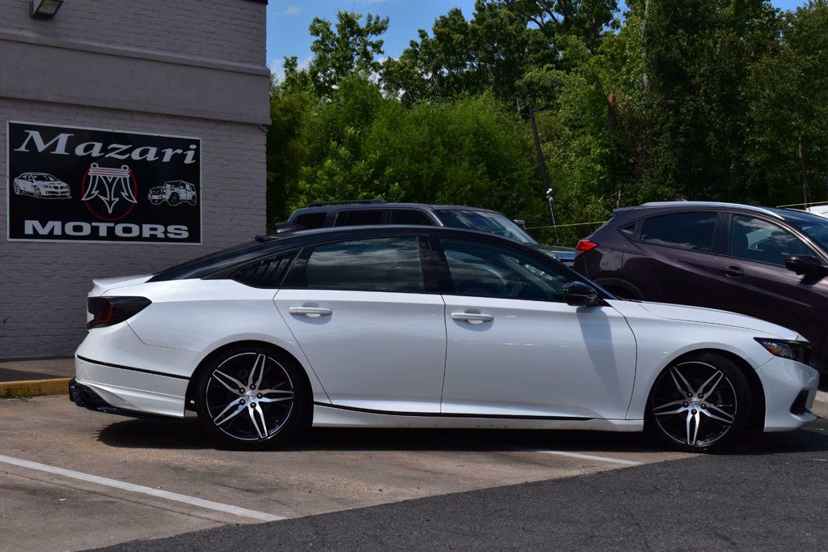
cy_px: 276
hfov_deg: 35.1
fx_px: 1311
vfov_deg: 23.8
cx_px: 414
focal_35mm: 57
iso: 200
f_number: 11
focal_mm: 38
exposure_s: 1/500
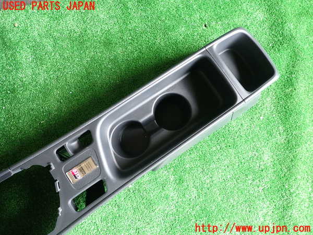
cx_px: 156
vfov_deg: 54.9
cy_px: 118
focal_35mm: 25
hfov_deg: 69.4
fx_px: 226
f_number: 2
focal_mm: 4.5
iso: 200
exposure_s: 1/50
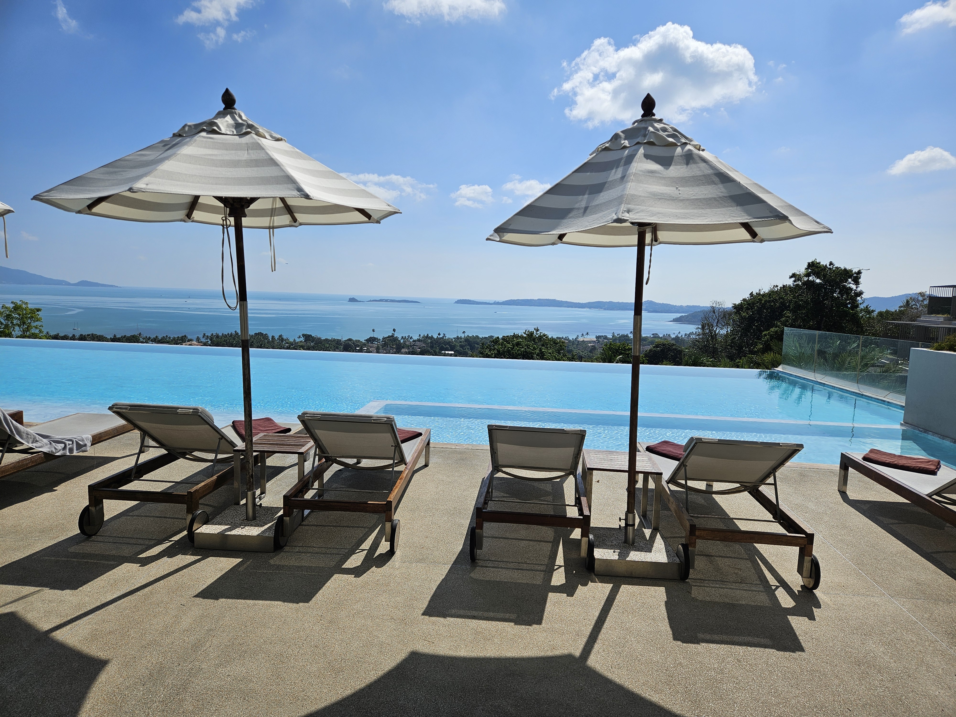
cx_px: 478
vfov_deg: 58.9
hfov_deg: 73.9
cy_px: 358
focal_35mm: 23
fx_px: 635
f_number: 1.8
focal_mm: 5.4
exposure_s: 1/4980
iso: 25
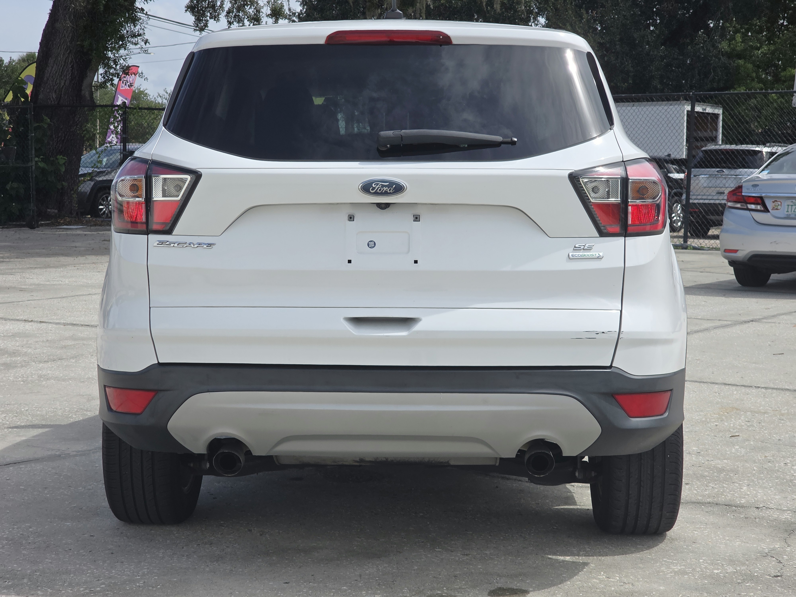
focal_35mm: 69
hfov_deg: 28.2
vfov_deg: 21.3
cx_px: 398
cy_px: 298
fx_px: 1587
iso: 50
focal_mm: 7.9
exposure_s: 1/2222
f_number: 2.4
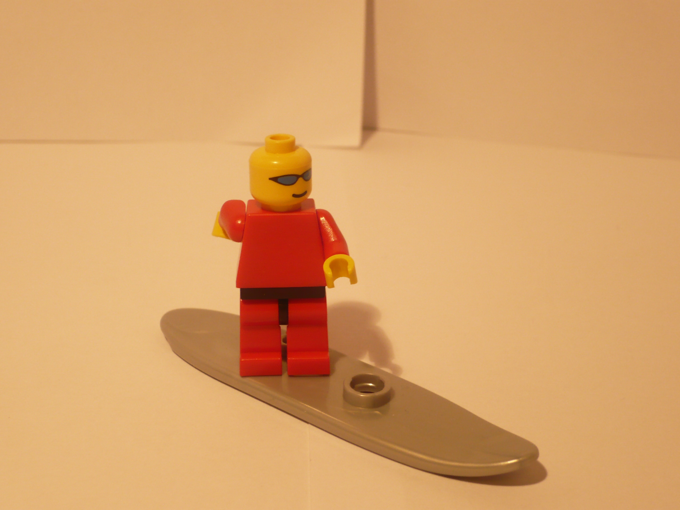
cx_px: 340
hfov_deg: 32.2
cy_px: 255
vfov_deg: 24.4
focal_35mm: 60
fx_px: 1179
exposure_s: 1/25
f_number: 3.7
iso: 200
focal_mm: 9.9
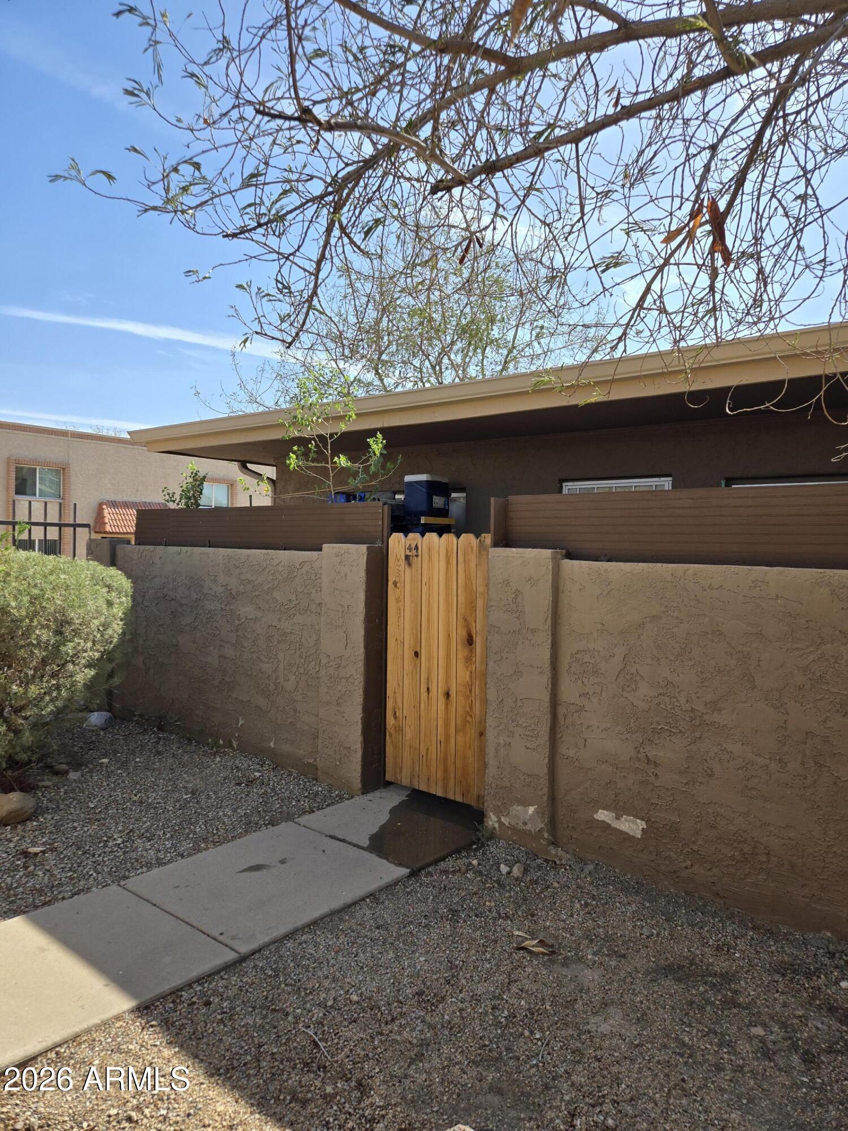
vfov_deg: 73.9
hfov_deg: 58.9
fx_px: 751
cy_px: 566
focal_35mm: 23
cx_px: 424
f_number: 1.8
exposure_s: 1/1111
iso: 25
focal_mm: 5.4
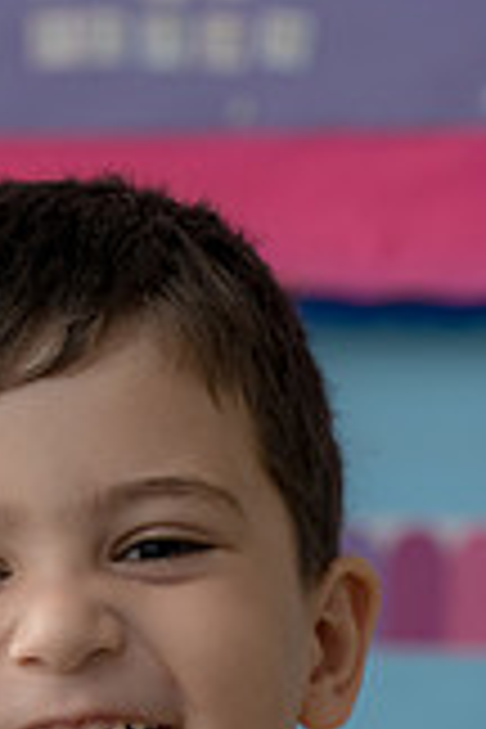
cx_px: 90
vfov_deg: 9.4
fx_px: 4333
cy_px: 994
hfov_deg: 6.4
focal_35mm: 214
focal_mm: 77
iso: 1600
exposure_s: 1/160
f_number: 5.6
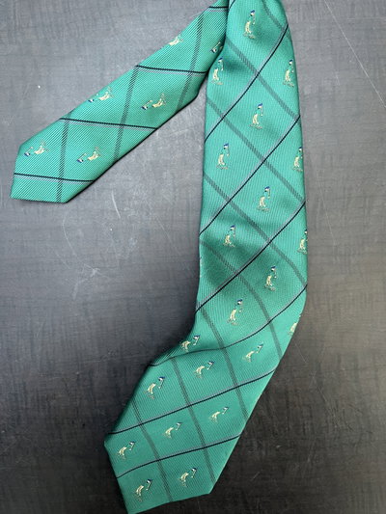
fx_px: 386
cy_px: 257
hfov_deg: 53.1
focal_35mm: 26
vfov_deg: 67.3
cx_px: 193
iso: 200
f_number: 1.6
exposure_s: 1/60
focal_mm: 5.1
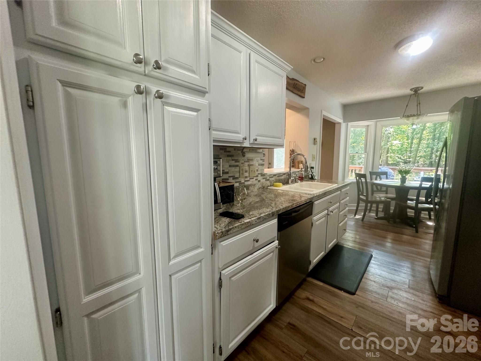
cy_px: 180
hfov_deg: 102.1
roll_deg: +0.6
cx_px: 240
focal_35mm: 14
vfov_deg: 85.7
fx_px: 195
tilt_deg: -7.0
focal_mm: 2.22
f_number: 2.2
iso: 250
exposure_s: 1/60
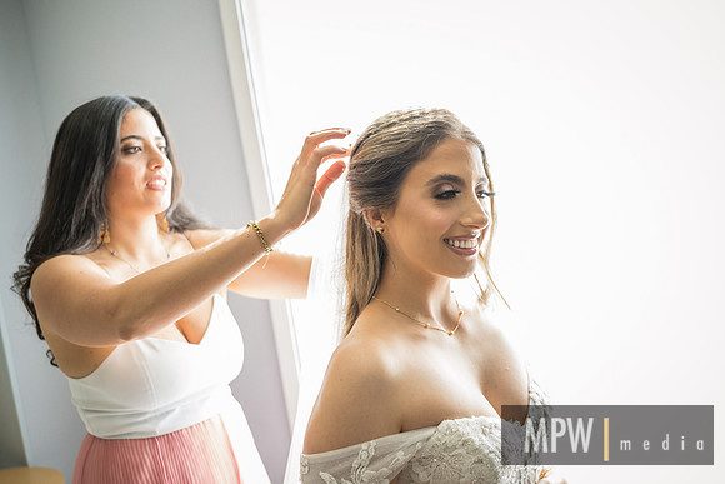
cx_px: 362
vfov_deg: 37.9
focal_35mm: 35
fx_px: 705
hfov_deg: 54.4
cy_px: 242
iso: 500
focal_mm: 35
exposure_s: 1/125
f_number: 2.8
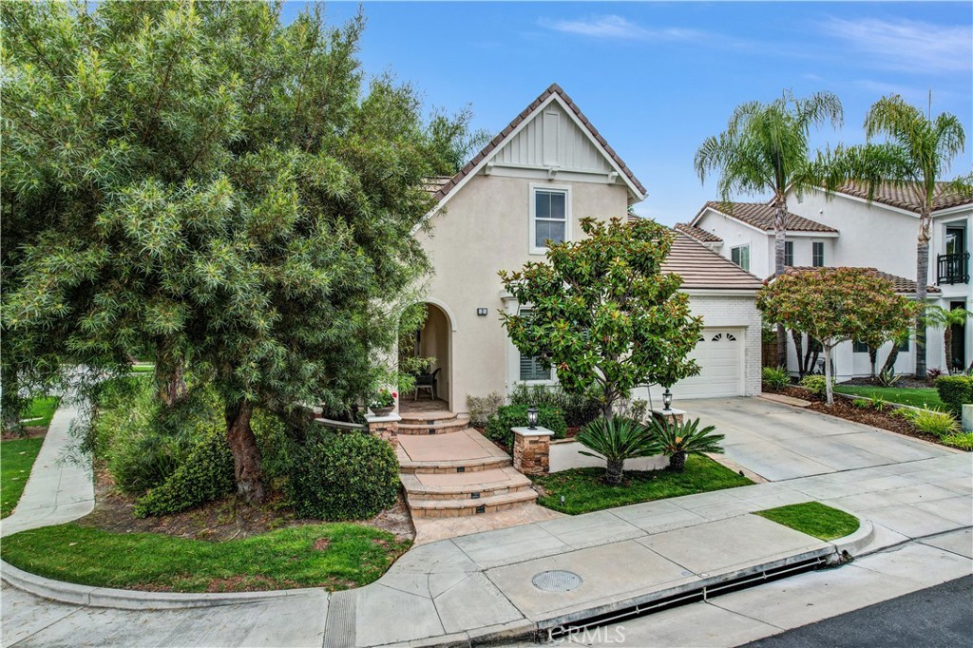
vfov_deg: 57.2
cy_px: 324
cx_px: 486
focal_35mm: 22
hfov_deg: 78.6
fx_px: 594
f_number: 2.8
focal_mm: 8.4
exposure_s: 1/1500
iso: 100
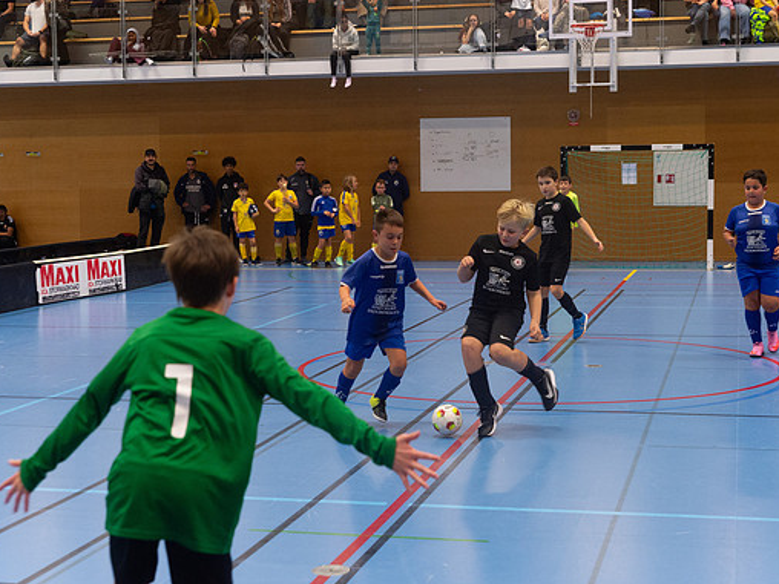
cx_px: 409
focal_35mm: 62
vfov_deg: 23.7
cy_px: 293
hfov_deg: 31.2
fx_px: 1395
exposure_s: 1/400
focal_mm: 56
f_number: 3.5
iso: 4000
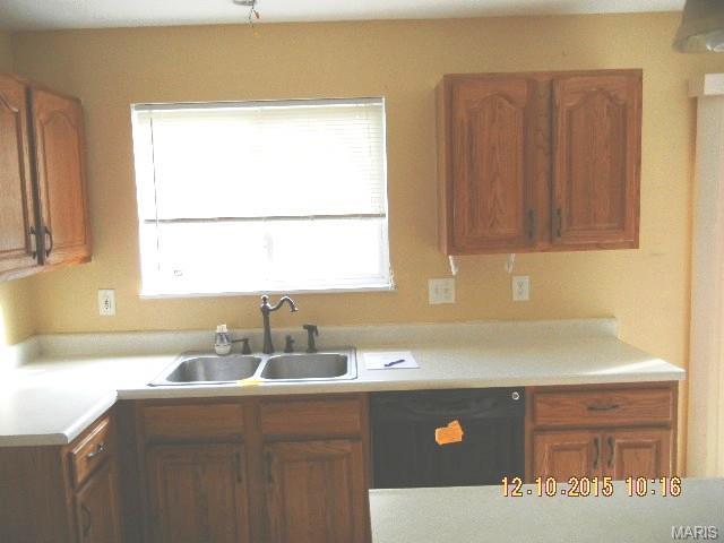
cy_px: 272
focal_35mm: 30
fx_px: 627
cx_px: 362
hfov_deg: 60.0
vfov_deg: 46.8
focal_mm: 5.4
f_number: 3.5
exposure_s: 1/37.5
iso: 160
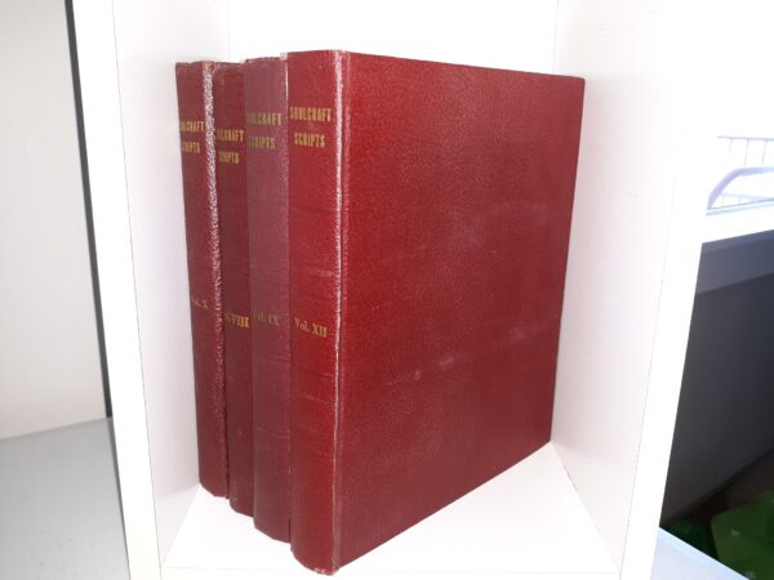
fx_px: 626
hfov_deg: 63.4
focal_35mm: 28
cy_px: 290
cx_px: 387
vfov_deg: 49.7
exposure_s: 1/40
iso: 64
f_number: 1.7
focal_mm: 3.7
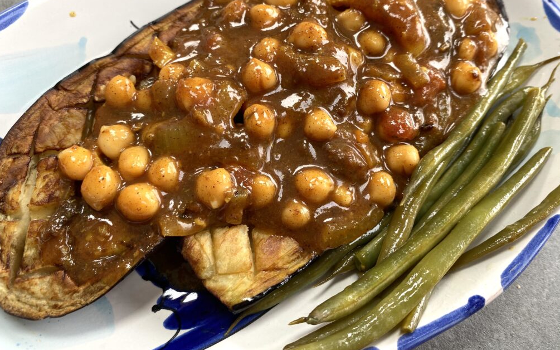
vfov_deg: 45.9
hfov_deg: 68.4
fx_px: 412
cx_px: 281
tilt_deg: -63.7
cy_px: 155
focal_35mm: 27
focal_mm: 4.25
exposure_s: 1/121
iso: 50
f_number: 1.8
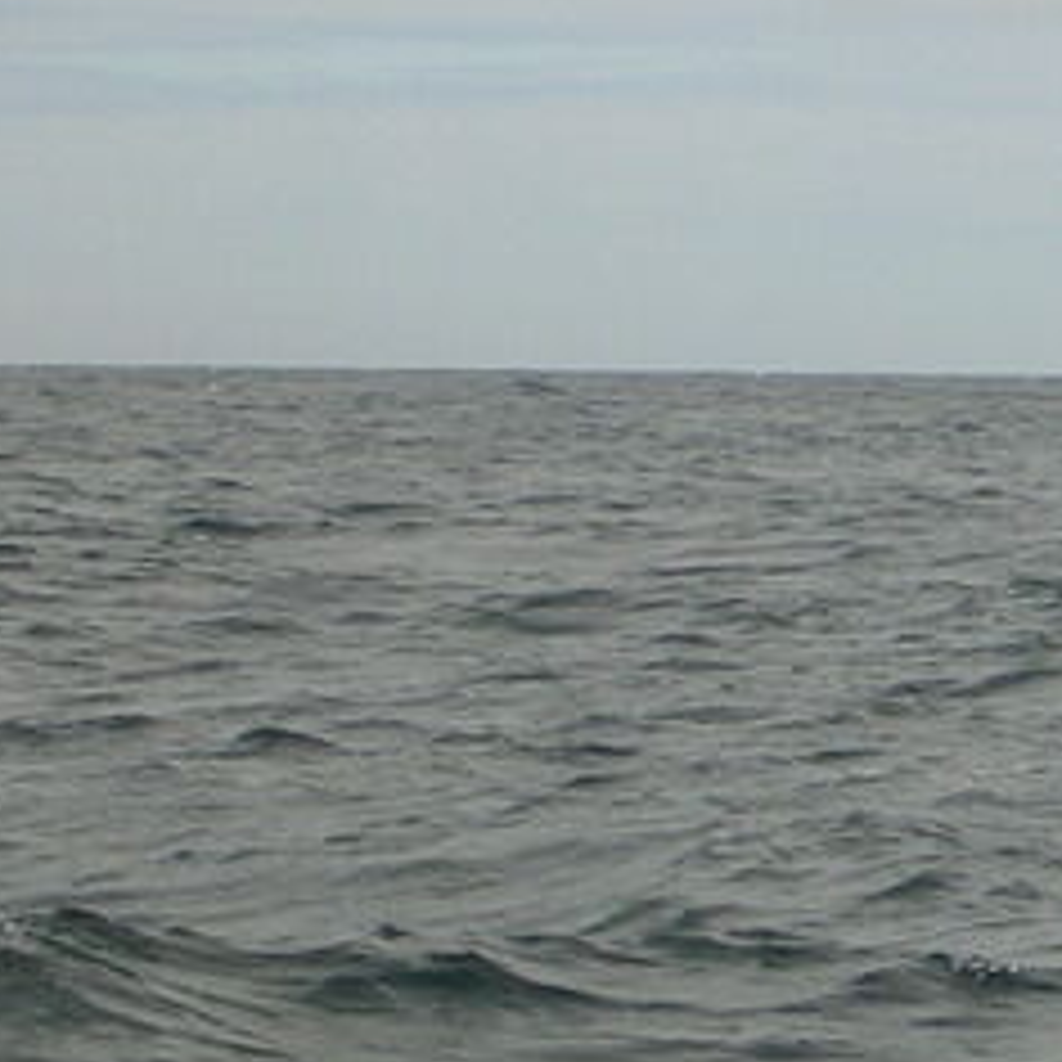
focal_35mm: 344
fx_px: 11940
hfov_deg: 5.1
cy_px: 486
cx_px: 1476
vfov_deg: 5.1
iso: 50
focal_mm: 17.4
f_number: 4.9
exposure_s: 1/554
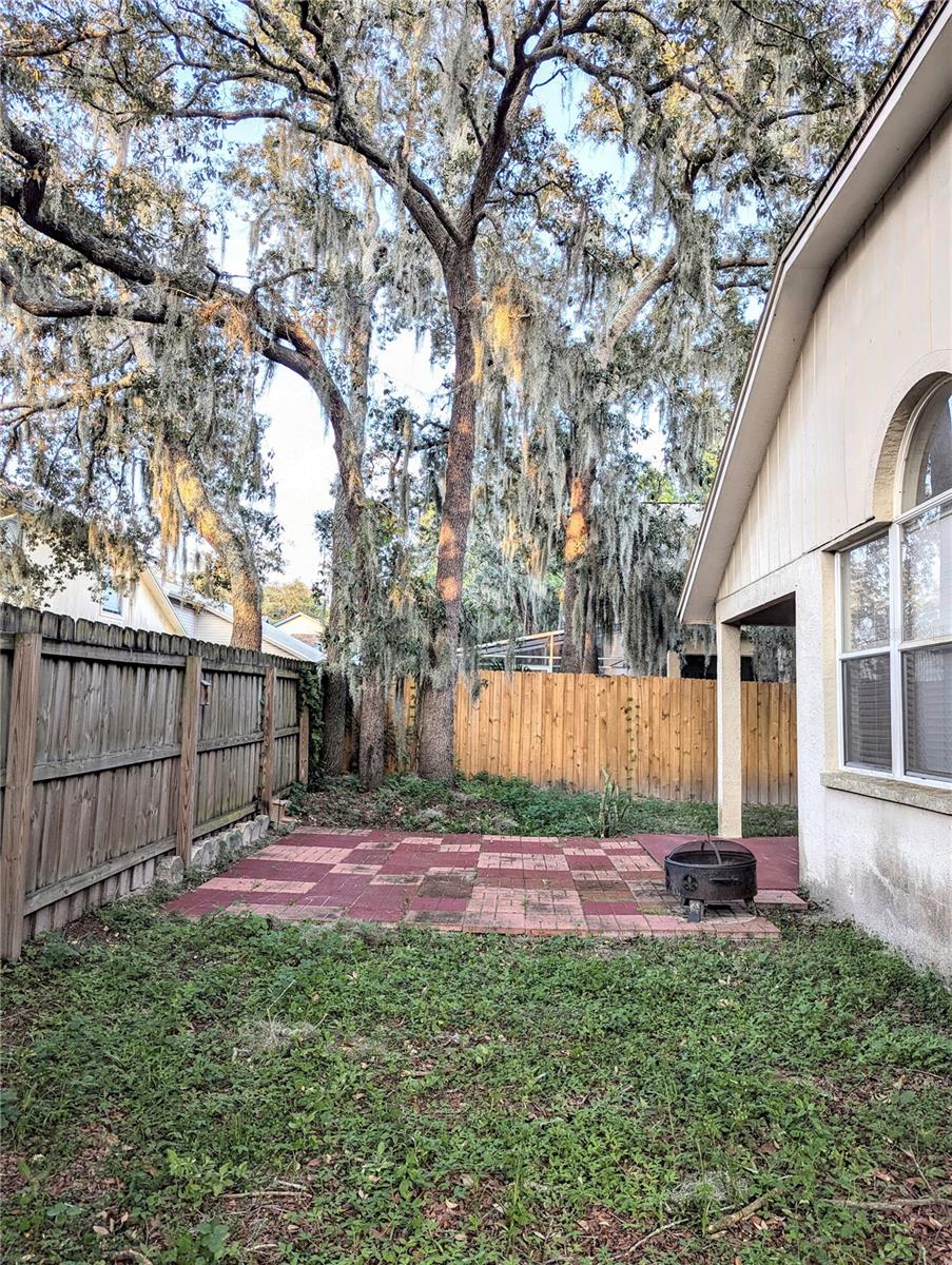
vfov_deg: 71.5
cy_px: 632
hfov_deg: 56.9
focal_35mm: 24
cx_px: 476
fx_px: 878
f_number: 1.85
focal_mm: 6.81
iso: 44
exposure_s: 1/127
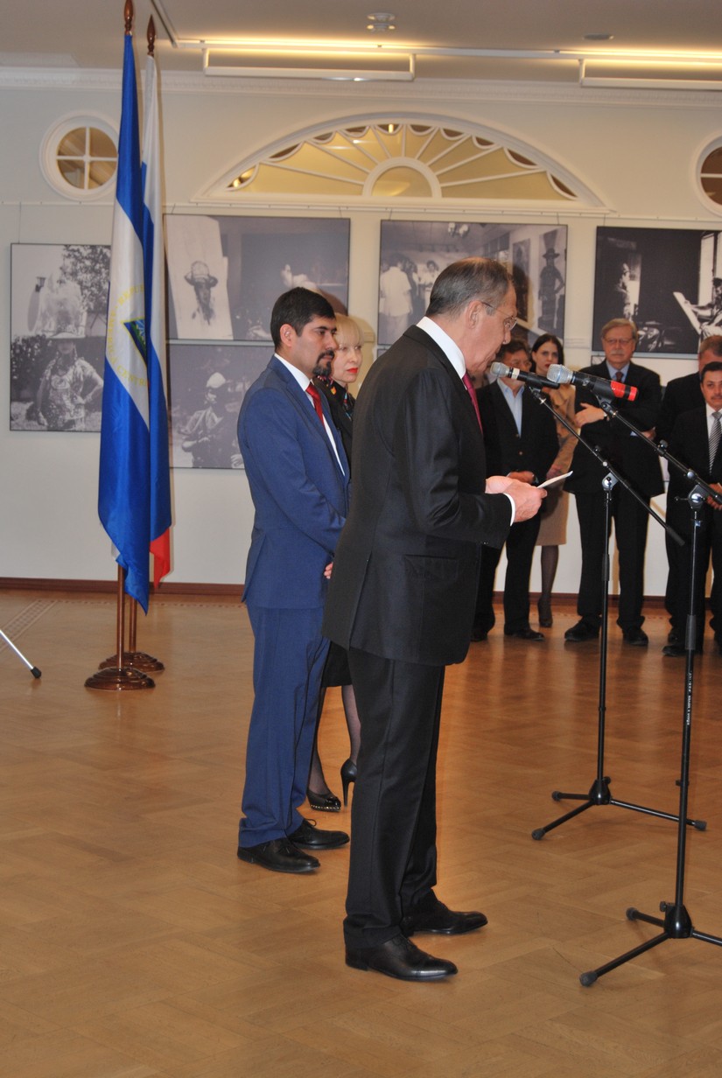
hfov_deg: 21.6
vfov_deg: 31.9
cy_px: 539
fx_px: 1889
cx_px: 361
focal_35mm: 63
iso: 250
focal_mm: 42
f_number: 5.3
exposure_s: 1/60
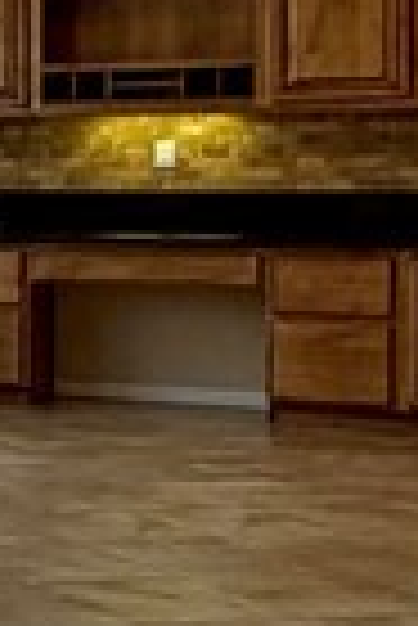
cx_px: -962
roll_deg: +1.2
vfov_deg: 19.0
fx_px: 1859
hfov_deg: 9.2
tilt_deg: -2.0
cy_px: 194
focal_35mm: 107
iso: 125
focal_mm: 2.22
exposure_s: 1/120
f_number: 2.2
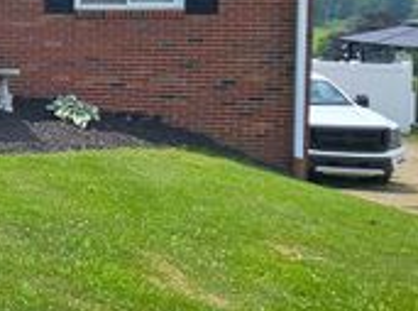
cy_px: 64
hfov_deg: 31.1
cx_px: -181
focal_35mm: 38
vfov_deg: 36.3
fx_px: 457
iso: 50
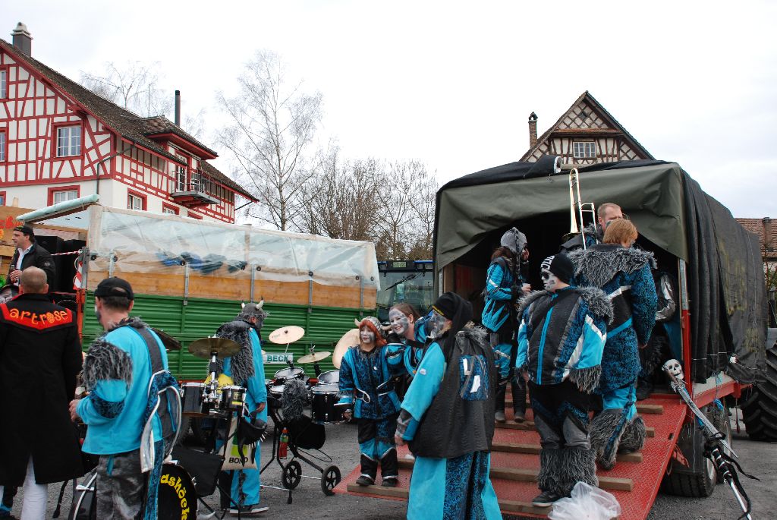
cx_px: 388
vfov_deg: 37.0
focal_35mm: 36
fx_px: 778
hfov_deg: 53.1
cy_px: 260
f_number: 5.6
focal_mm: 24
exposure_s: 1/125
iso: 200
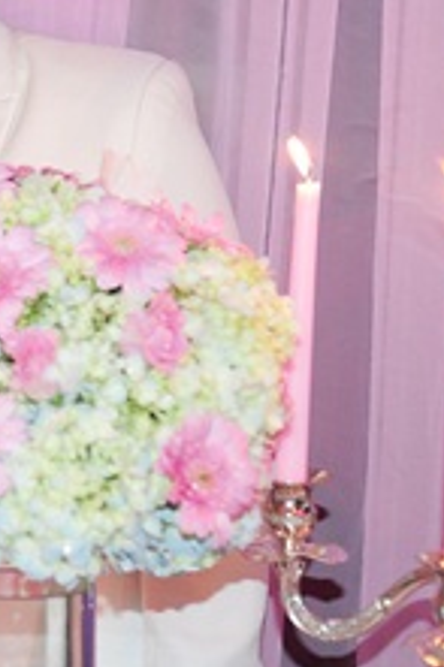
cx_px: -248
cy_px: 164
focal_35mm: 125
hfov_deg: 10.5
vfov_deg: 16.3
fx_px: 2316
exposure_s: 1/50
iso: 1250
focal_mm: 46
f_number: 4.2
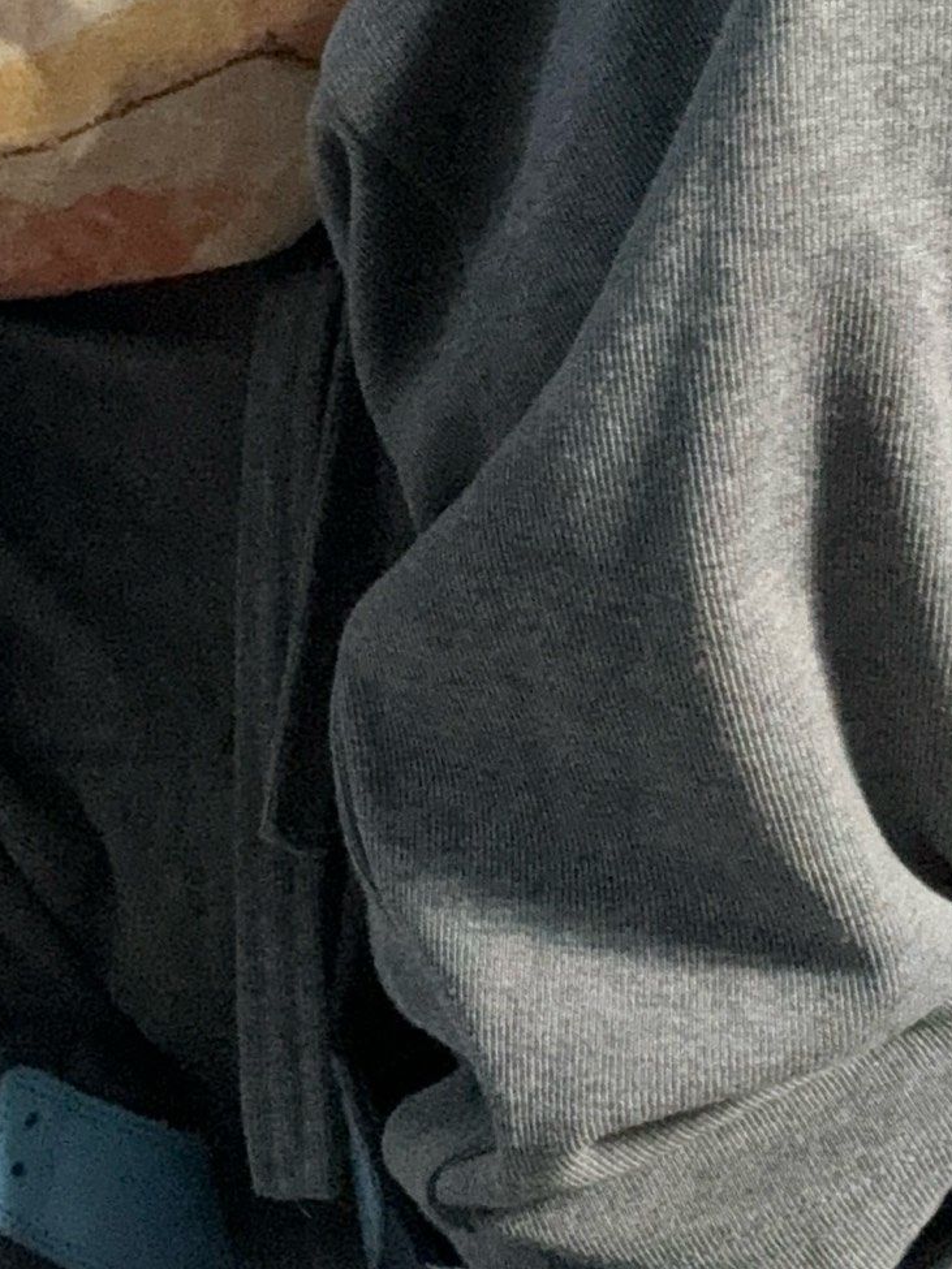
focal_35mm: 84
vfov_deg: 23.1
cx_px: 146
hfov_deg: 17.4
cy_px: 338
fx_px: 3081
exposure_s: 1/60
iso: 250
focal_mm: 2.69
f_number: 1.9
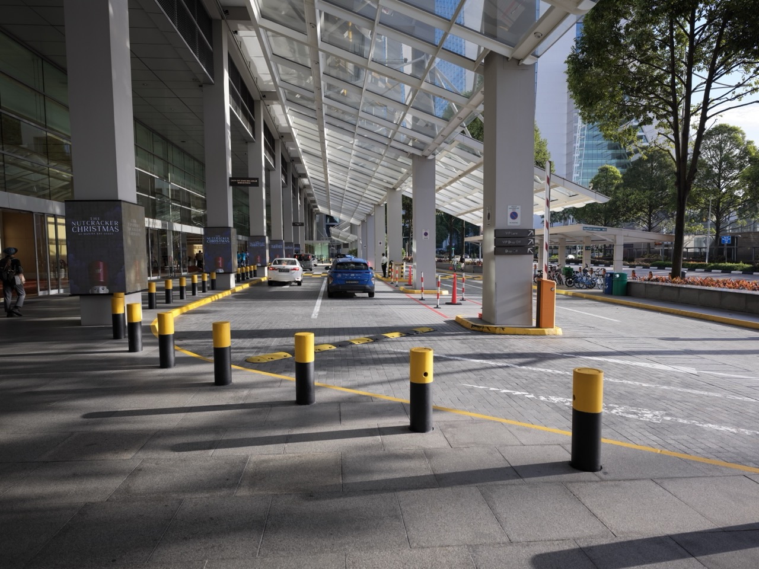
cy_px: 284
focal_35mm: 22
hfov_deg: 76.4
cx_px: 380
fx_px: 482
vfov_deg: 61.1
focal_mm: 28
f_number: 6.8
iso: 100
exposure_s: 1/80
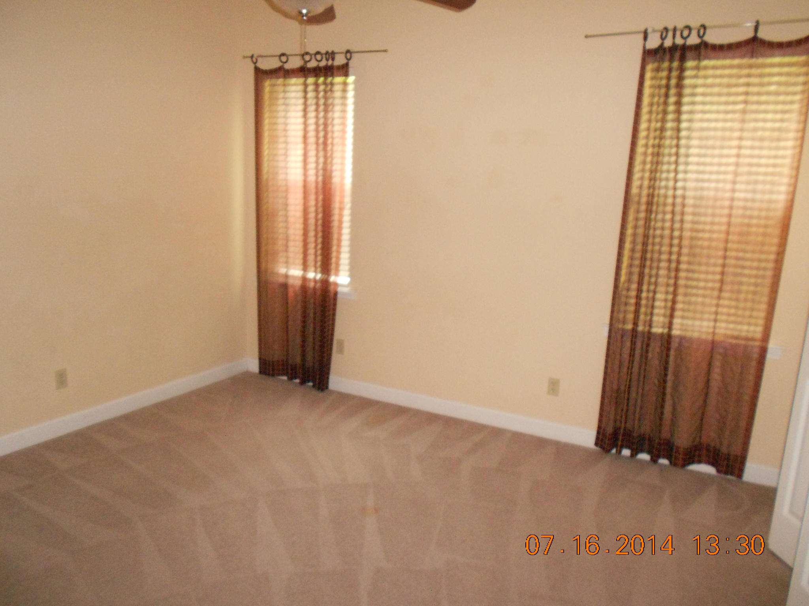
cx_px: 404
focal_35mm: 26
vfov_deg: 53.1
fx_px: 608
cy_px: 303
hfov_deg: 67.3
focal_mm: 4.6
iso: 500
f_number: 3.2
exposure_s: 1/25
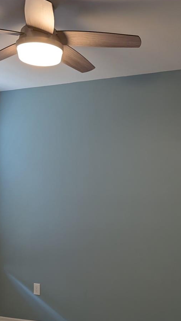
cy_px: 202
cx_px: 133
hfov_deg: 25.7
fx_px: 393
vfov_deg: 44.2
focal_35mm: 46
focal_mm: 6.9
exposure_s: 1/120
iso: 255
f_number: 1.68
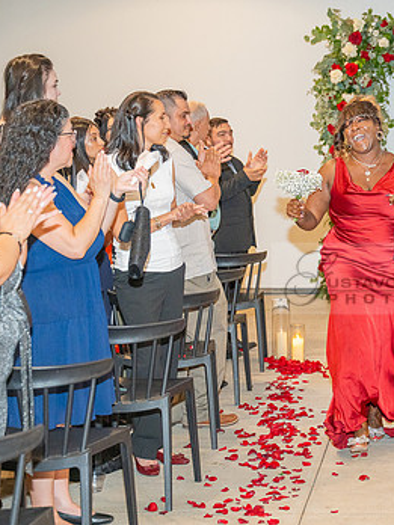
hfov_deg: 16.9
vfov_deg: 23.0
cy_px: 278
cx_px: 403
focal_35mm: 85
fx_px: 1290
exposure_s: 1/200
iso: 1250
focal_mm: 53
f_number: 3.5
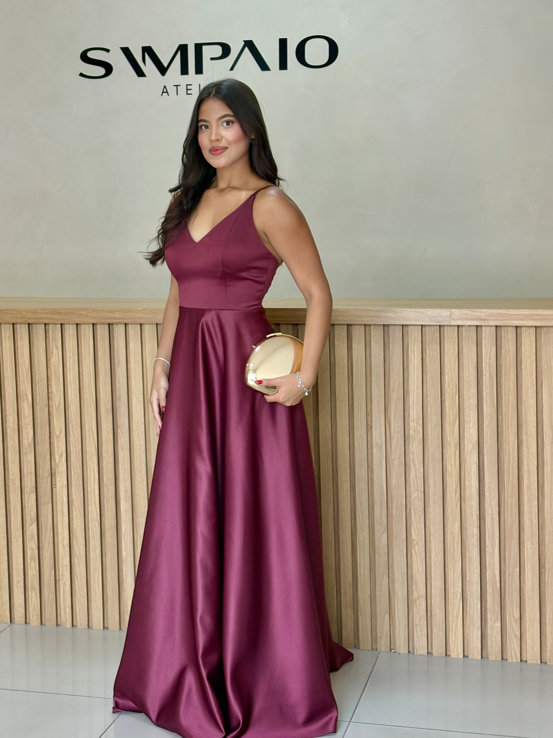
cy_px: 335
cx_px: 235
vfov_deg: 32.2
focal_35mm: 60
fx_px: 1278
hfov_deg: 24.4
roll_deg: +1.3
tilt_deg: -5.5
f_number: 1.6
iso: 64
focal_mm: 5.96
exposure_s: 1/94
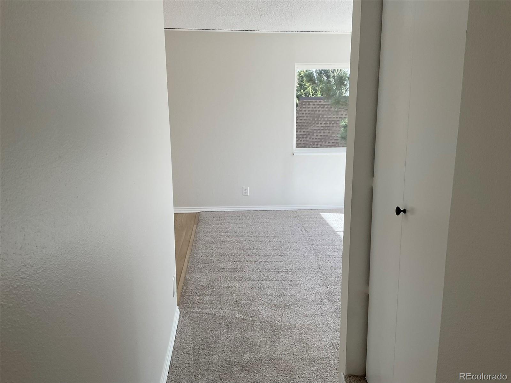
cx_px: 256
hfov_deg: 61.7
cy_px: 192
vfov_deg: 48.2
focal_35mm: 29
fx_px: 428
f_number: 1.8
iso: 16
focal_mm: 3
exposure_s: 1/391
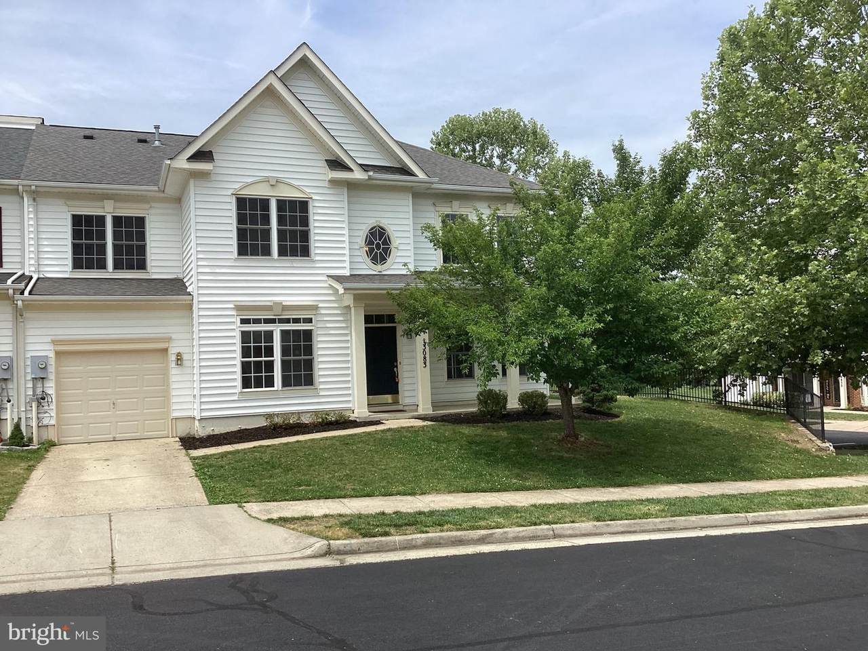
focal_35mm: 31
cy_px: 326
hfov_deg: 58.4
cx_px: 434
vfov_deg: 45.4
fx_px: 777
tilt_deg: +2.6
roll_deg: +1.8
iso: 25
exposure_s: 1/1335
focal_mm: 3.3
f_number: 2.4
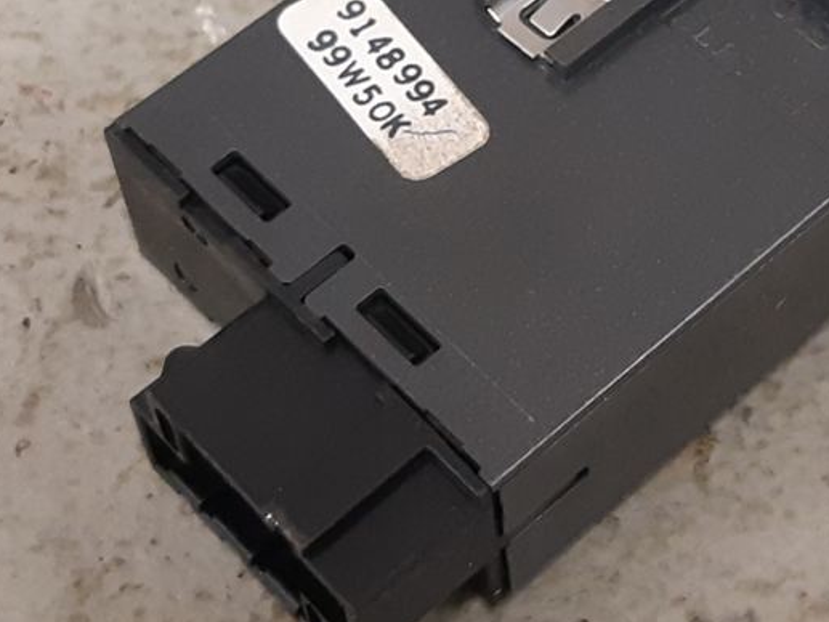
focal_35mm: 103
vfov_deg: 14.2
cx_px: 555
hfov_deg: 19.0
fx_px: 2467
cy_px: 24
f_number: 1.7
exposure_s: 1/50
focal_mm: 3.93
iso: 200
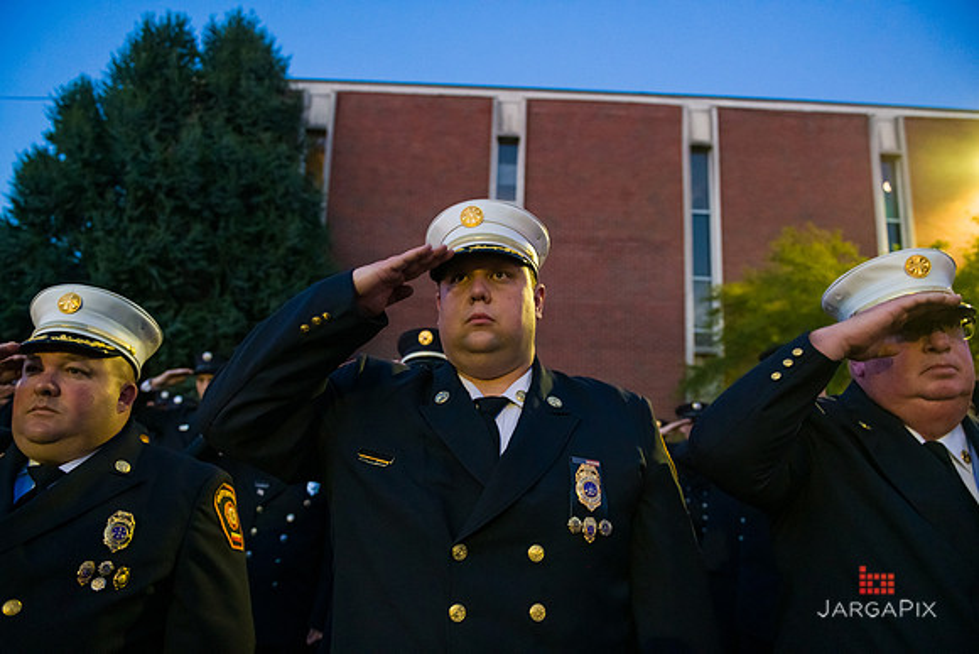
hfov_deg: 73.7
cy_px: 327
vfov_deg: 53.2
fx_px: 653
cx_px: 490
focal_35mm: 24
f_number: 3.2
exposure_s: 1/50
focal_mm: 24
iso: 3200
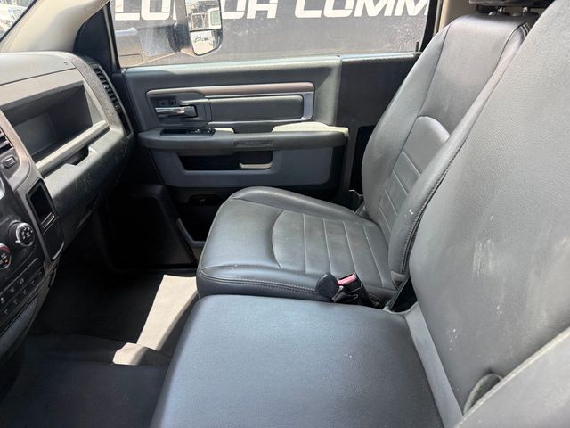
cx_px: 285
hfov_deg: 71.6
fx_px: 395
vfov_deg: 56.8
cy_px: 214
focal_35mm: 24
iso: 100
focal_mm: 6.76
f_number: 1.78
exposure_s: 1/407
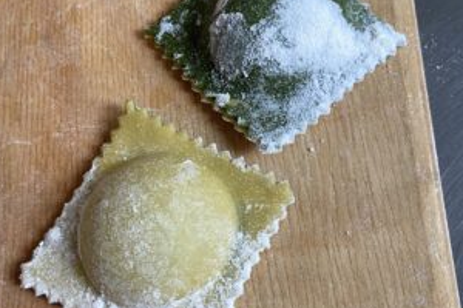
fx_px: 579
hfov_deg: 43.6
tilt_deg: -69.8
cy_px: 172
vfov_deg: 29.8
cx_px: 246
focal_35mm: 45
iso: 200
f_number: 1.8
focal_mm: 4.25
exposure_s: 1/60
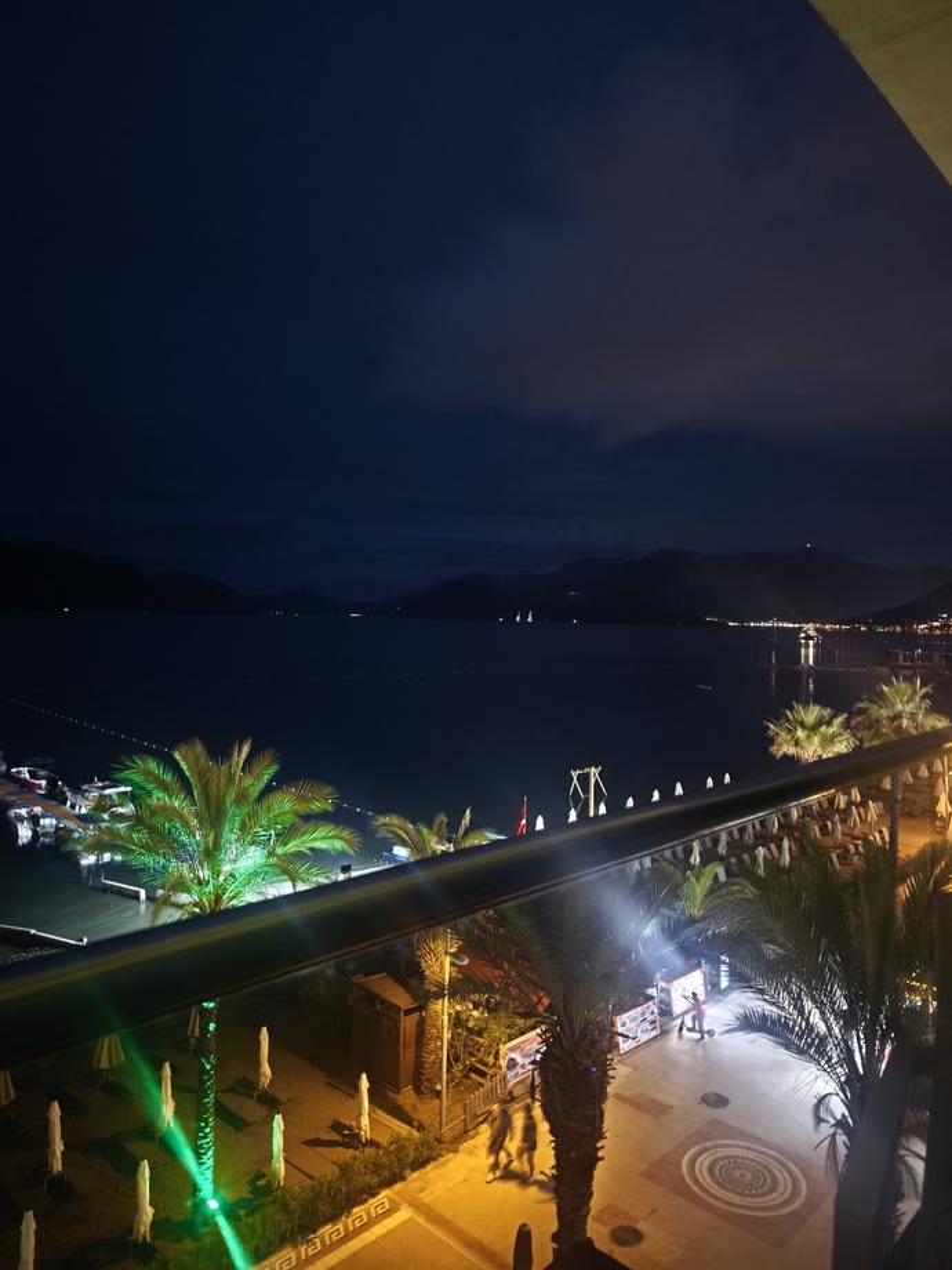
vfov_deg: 73.9
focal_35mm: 23
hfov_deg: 58.9
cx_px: 476
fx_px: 843
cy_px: 635
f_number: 1.6
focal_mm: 6.57
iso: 8000
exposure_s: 1/10
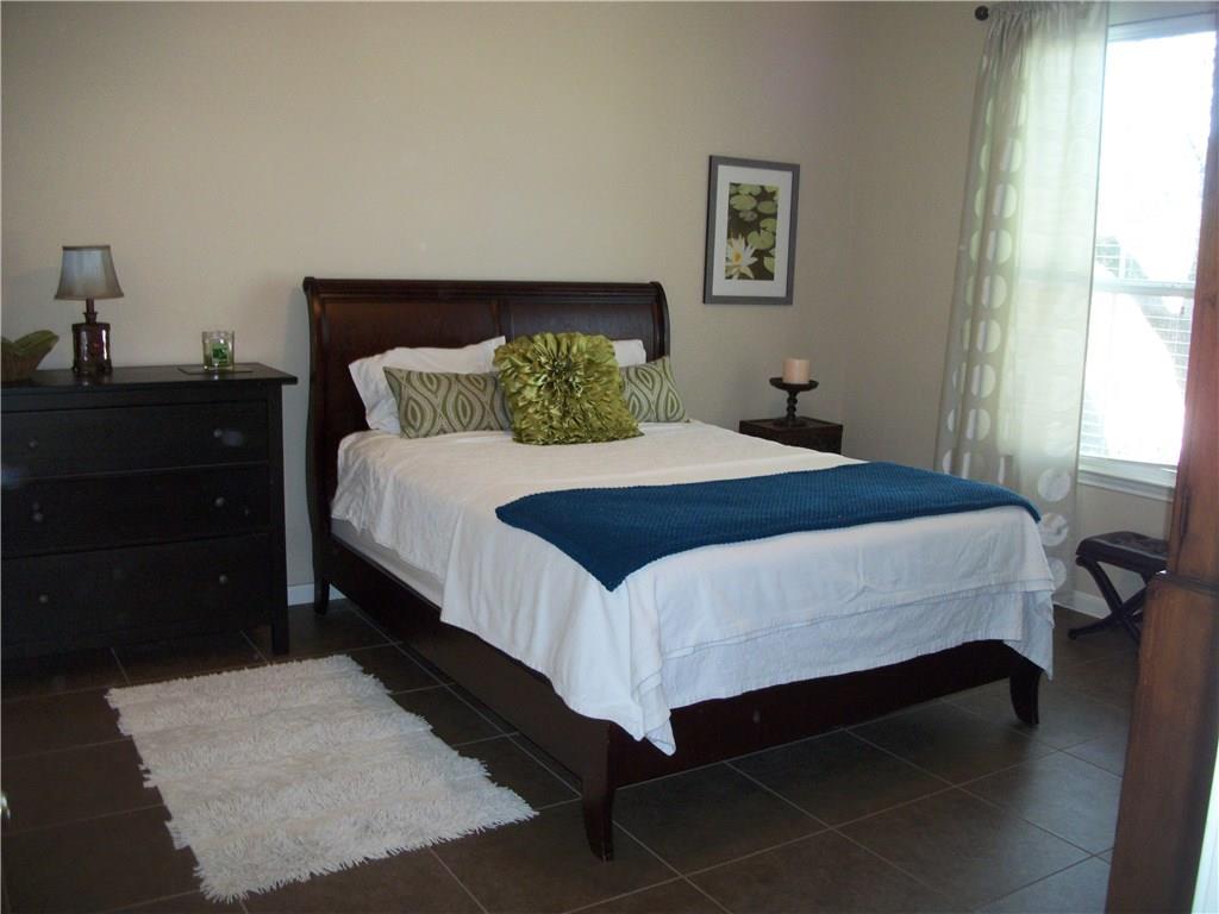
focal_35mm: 32
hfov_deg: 56.8
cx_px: 610
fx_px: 1127
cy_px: 457
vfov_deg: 44.2
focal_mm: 5.7
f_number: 2.9
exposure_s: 1/30
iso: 160
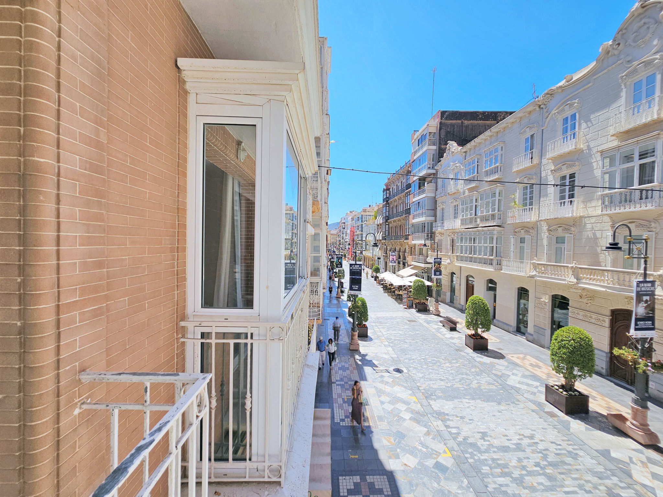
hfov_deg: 106.2
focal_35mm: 13
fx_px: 249
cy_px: 248
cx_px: 332
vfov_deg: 89.9
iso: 50
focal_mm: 2.2
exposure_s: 1/2105
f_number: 2.2
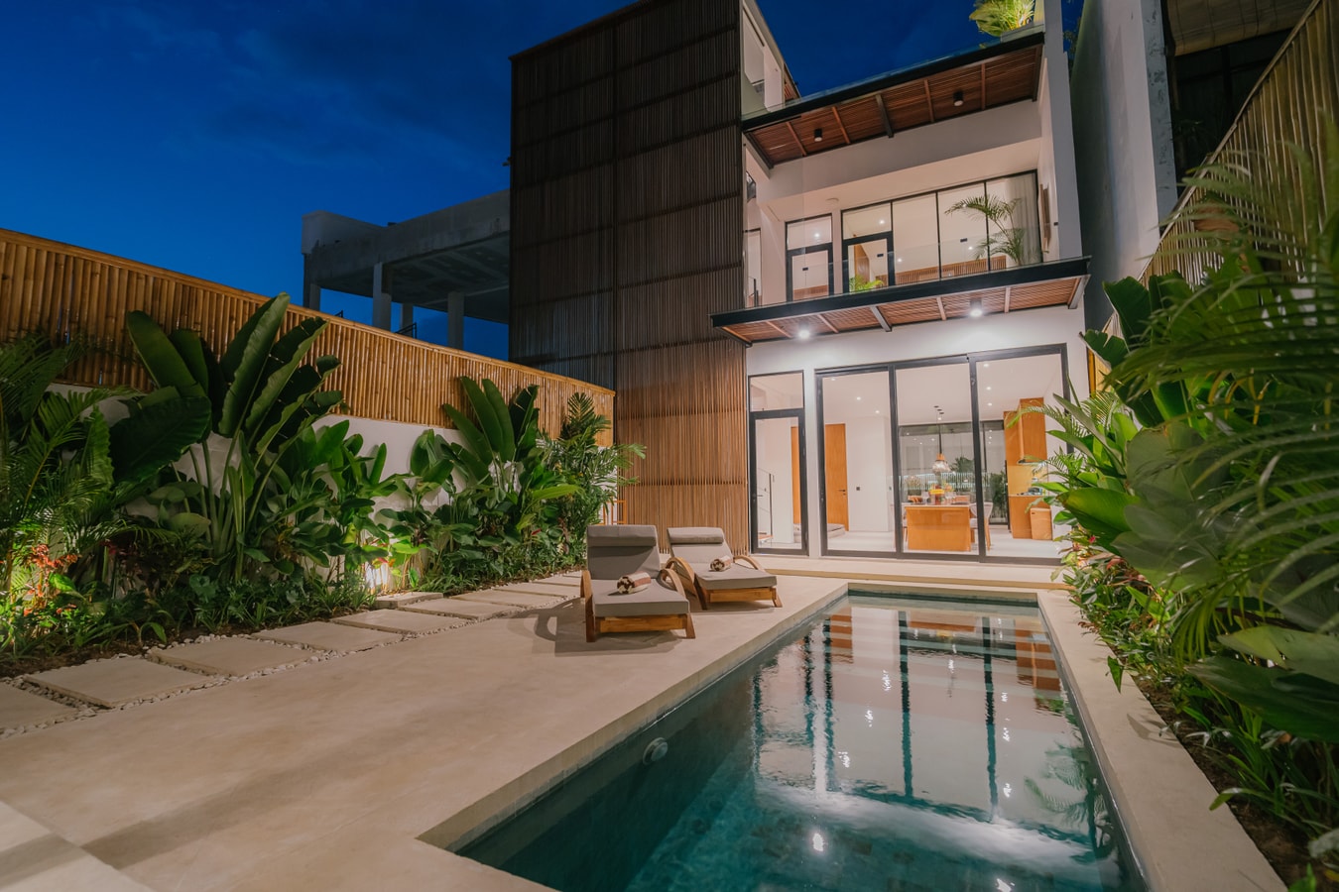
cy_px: 446
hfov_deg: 96.2
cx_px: 670
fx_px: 601
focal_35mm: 16
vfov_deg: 73.2
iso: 1250
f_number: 3.5
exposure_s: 1/8
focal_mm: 16
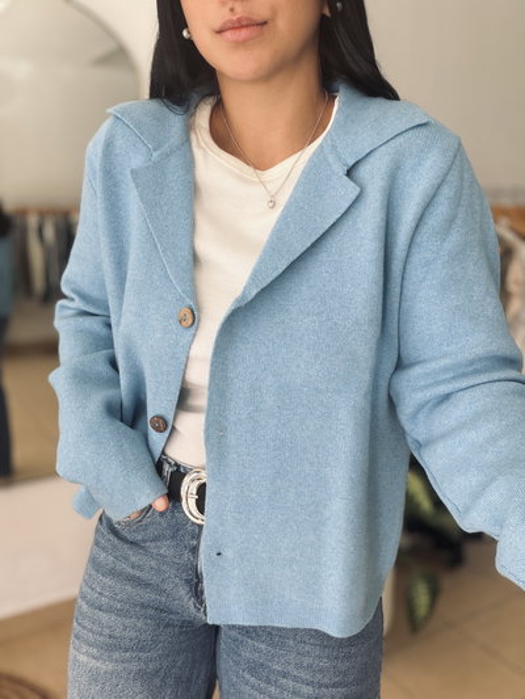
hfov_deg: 46.8
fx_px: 606
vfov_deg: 60.0
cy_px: 350
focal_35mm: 30
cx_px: 262
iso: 80
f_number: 1.9
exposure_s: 1/73
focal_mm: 2.71
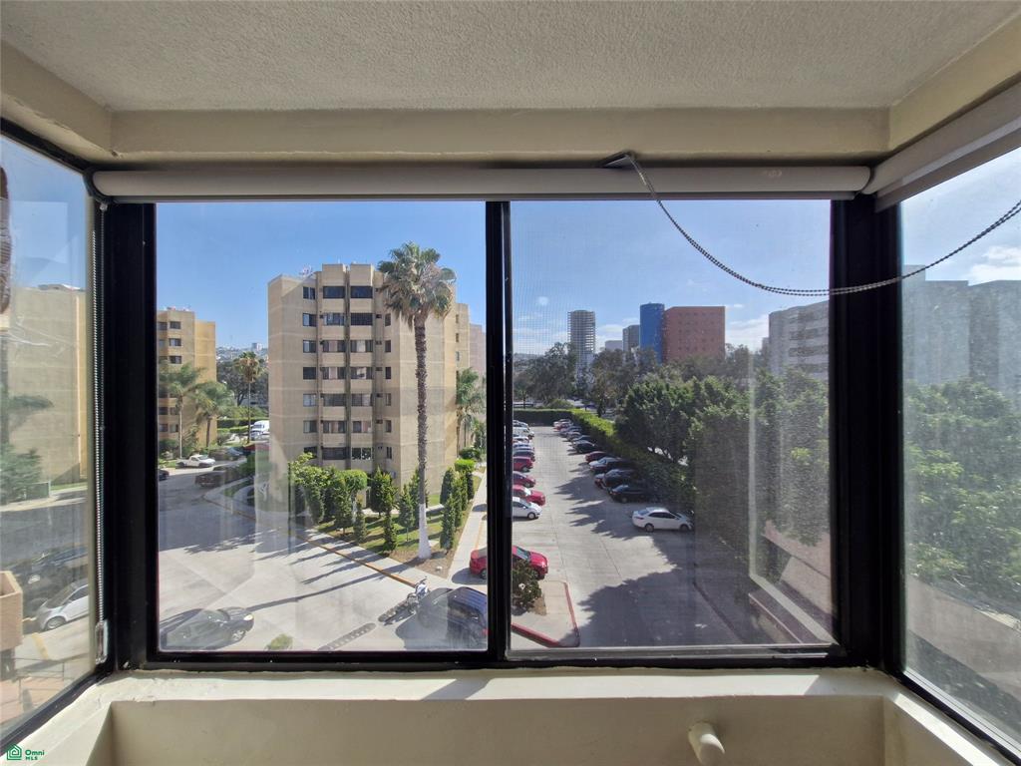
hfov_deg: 106.2
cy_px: 383
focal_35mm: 13
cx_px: 510
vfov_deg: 89.9
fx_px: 383
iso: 50
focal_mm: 1.74
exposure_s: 1/1372
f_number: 2.2
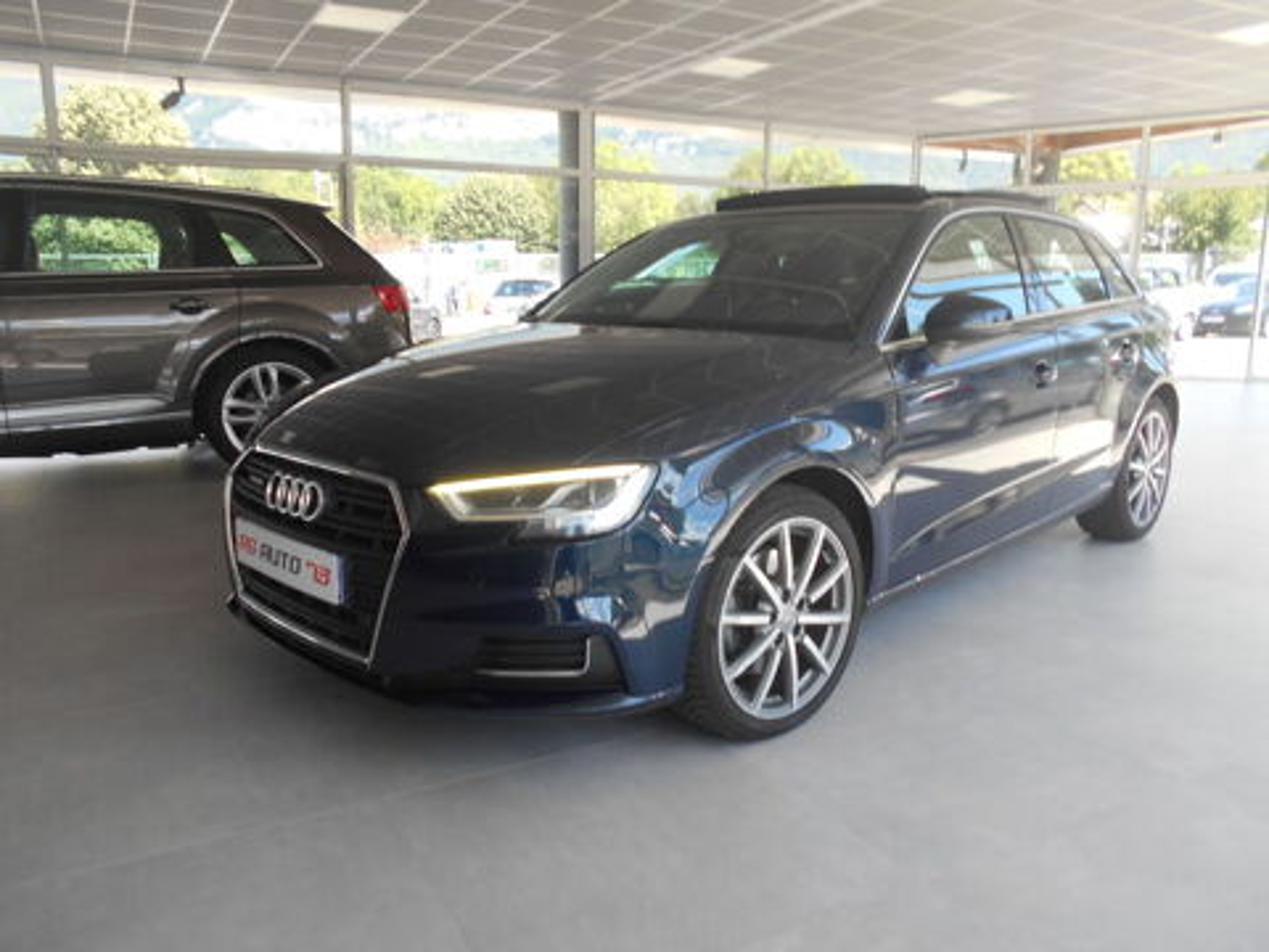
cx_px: 634
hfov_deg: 67.3
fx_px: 953
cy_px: 476
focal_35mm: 26
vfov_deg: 53.1
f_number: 3.2
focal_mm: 4.6
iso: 80
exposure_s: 1/80
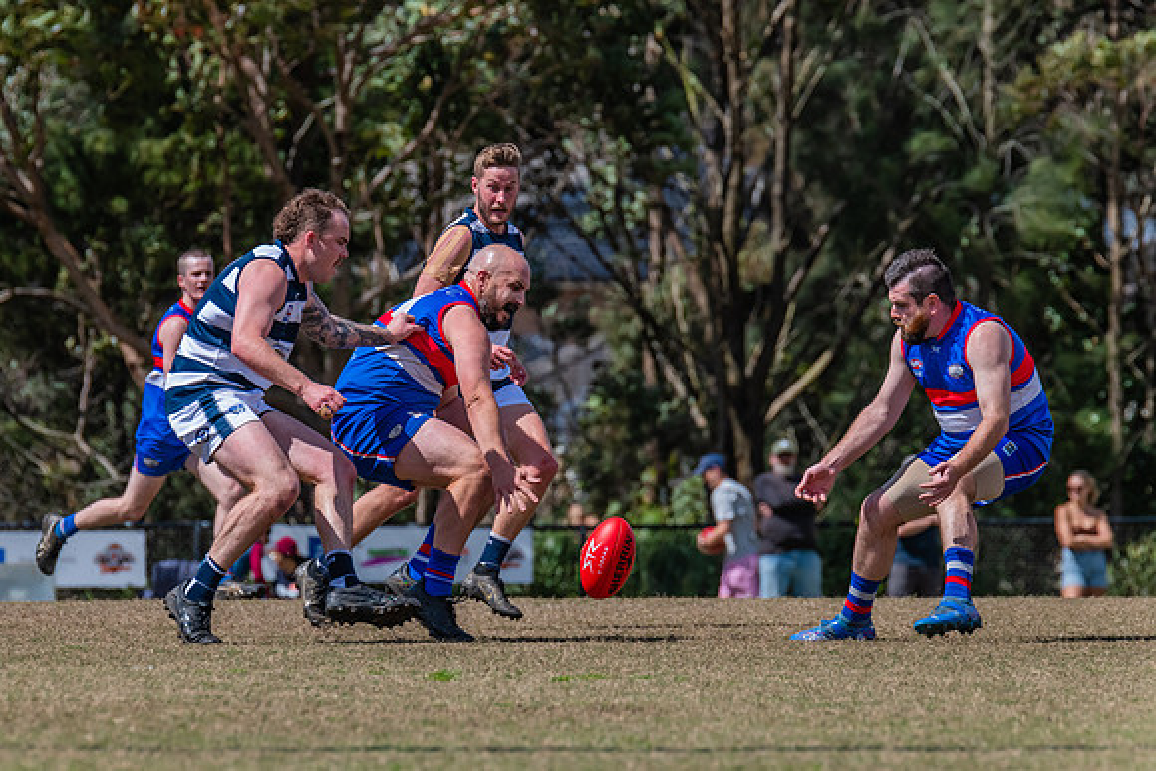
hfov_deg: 4.5
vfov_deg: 3.0
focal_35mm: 460
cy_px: 372
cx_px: 538
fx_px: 14778
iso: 800
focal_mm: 420
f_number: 9
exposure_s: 1/1600
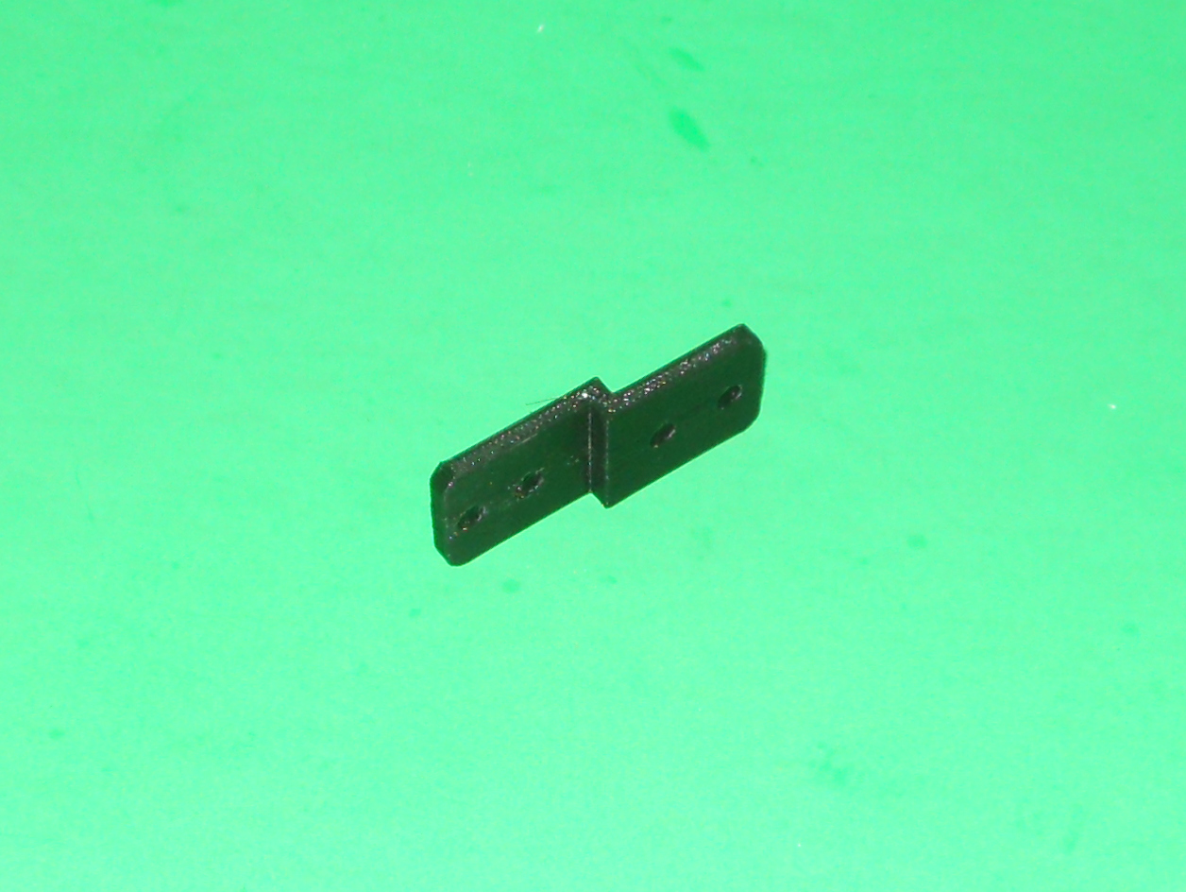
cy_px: 446
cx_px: 593
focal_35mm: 28
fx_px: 960
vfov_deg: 49.8
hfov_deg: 63.4
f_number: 2.7
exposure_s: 1/25
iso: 80
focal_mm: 5
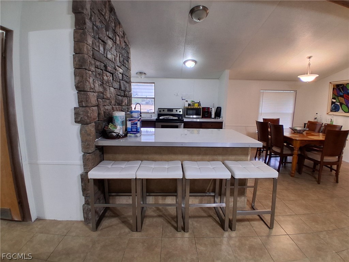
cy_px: 131
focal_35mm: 17
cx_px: 174
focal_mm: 1.4
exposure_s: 1/40
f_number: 2.2
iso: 125
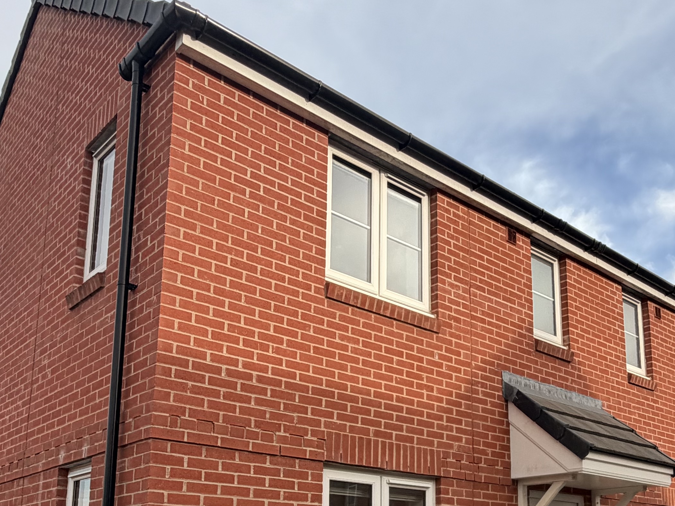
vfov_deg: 35.8
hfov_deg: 48.6
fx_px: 741
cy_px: 440
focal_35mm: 38
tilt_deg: +11.0
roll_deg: +0.5
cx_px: 408
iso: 40
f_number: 2.2
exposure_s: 1/644
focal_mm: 2.22
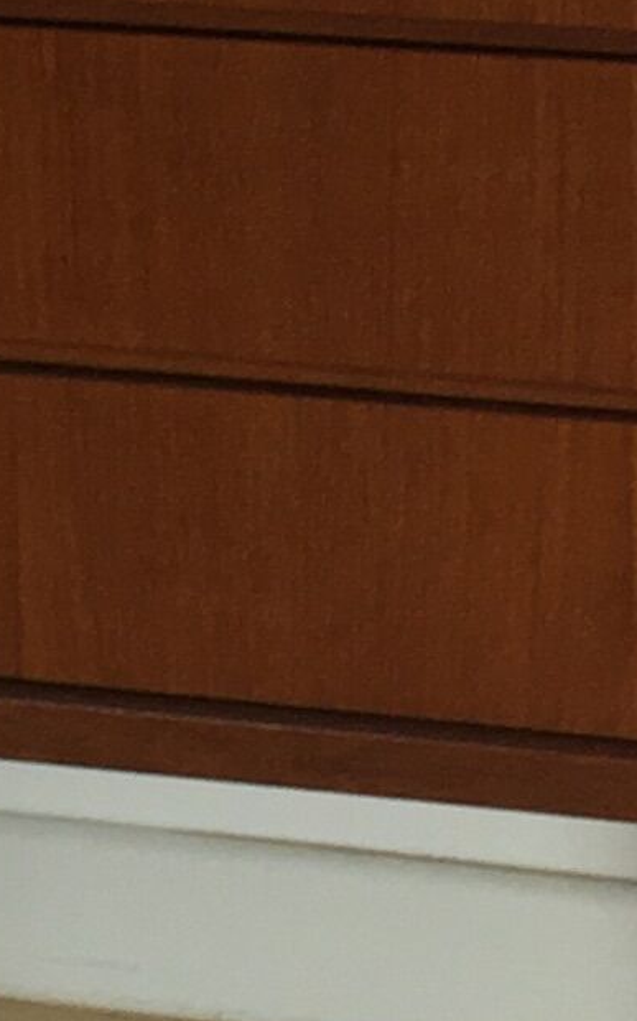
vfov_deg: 10.3
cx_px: -877
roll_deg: +3.4
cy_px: -204
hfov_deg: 6.3
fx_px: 5560
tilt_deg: -16.5
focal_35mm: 200
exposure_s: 1/33
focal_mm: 4.15
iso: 40
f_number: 2.2
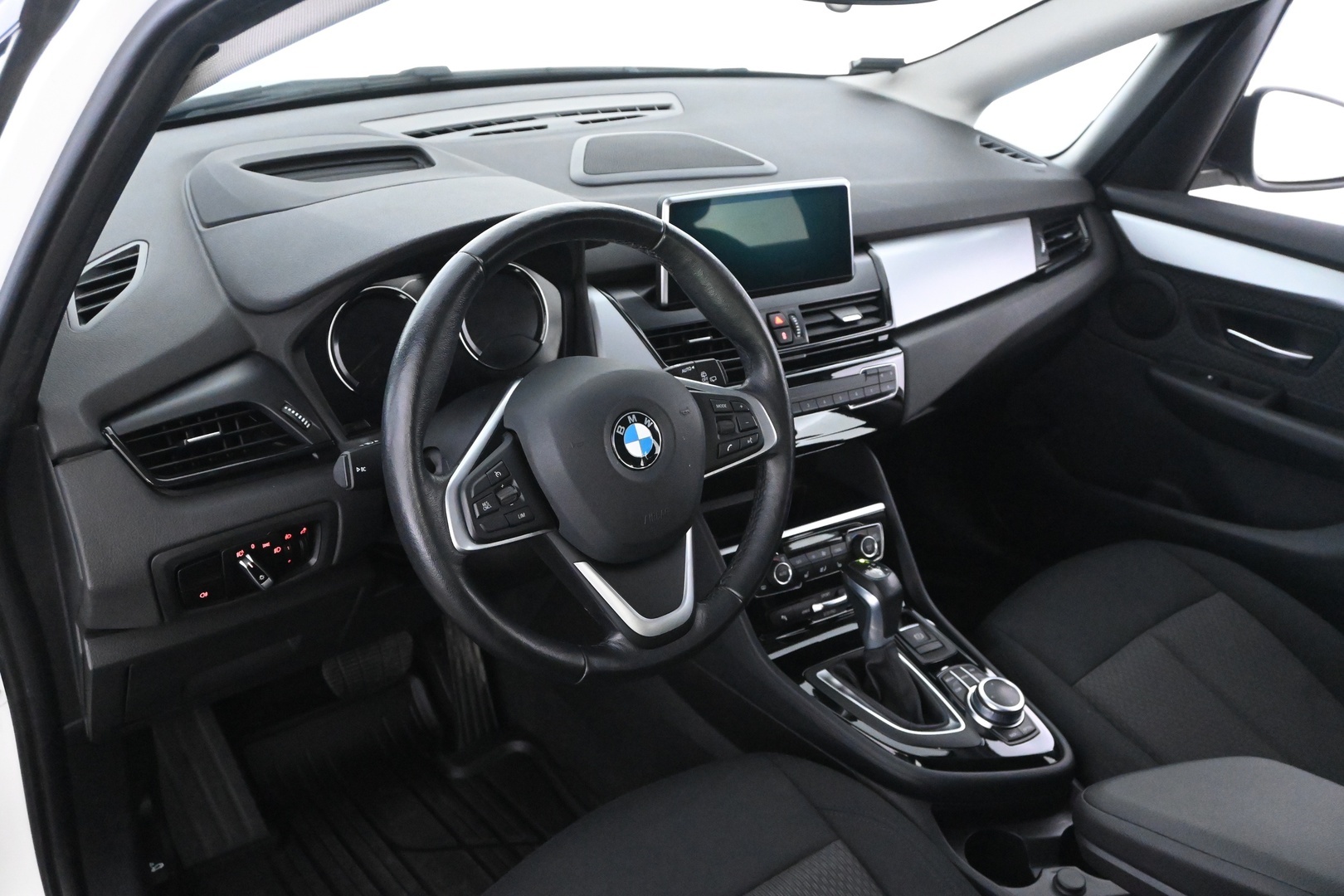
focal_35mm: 32
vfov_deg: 41.7
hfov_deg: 59.5
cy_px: 448
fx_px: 1176
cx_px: 672
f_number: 5
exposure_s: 1/30
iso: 8000
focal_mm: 21
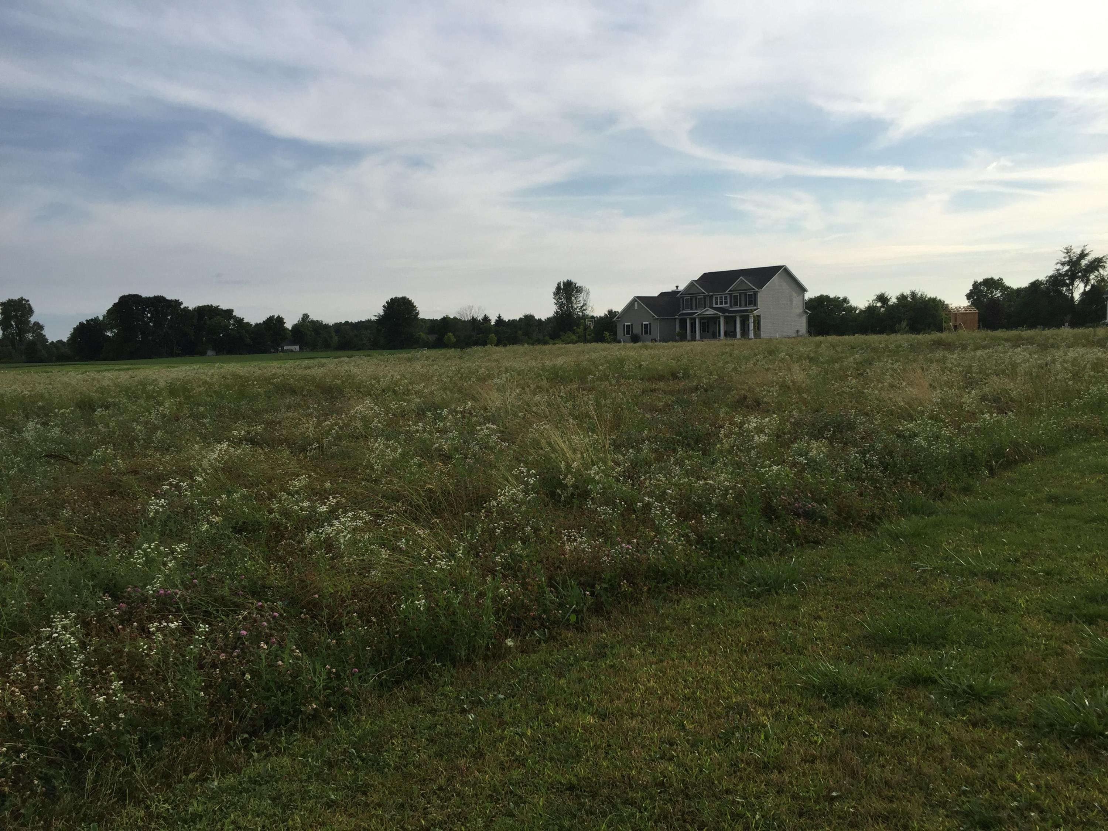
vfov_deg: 48.2
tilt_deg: -3.9
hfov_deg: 61.7
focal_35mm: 29
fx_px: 928
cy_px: 416
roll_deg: +2.8
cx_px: 554
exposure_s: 1/1412
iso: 32
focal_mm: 4.15
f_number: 2.2
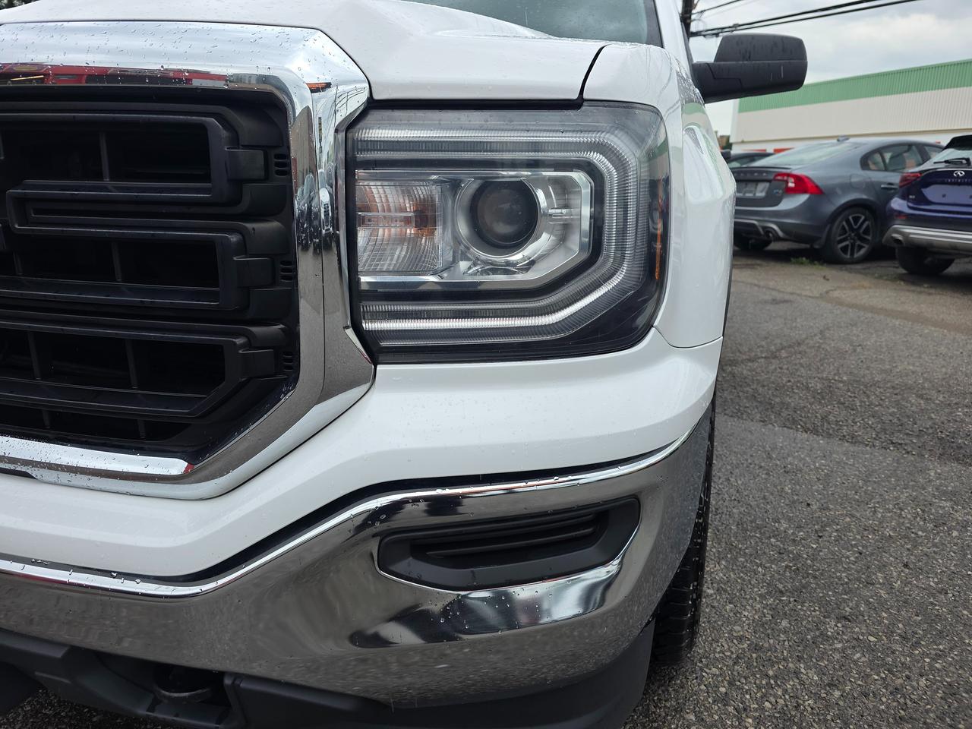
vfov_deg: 58.9
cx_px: 486
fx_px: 646
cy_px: 364
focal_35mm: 23
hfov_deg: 73.9
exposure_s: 1/359
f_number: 1.7
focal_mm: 6.3
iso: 32
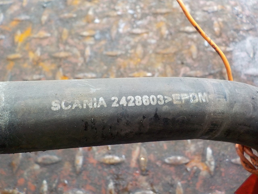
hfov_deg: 60.0
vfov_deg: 46.8
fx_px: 224
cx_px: 129
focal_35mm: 30
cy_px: 97
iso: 200
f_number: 3.3
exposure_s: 1/30
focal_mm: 4.1
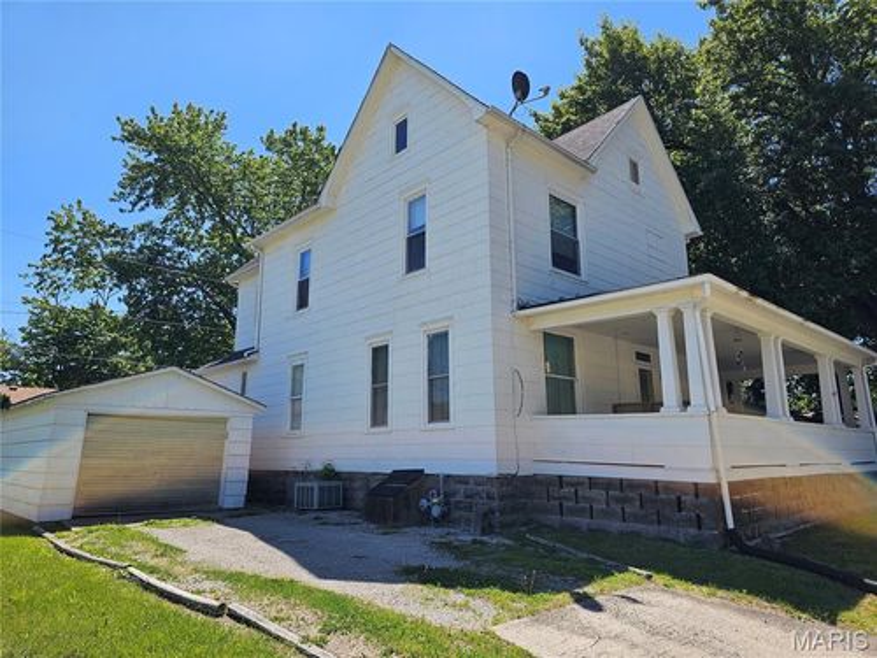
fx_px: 583
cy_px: 329
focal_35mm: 23
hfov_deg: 73.9
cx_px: 438
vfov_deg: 58.9
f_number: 1.7
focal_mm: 6.3
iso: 10
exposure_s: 1/577
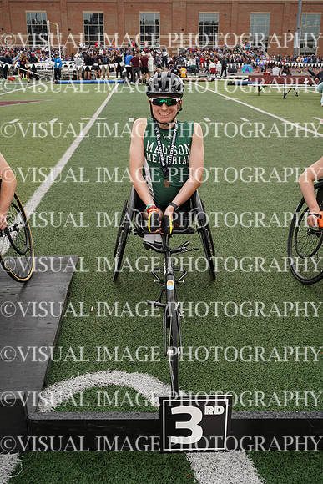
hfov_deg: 38.9
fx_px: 457
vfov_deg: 55.8
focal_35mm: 34
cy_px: 242
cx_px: 162
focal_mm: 34
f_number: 8
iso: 200
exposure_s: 1/160
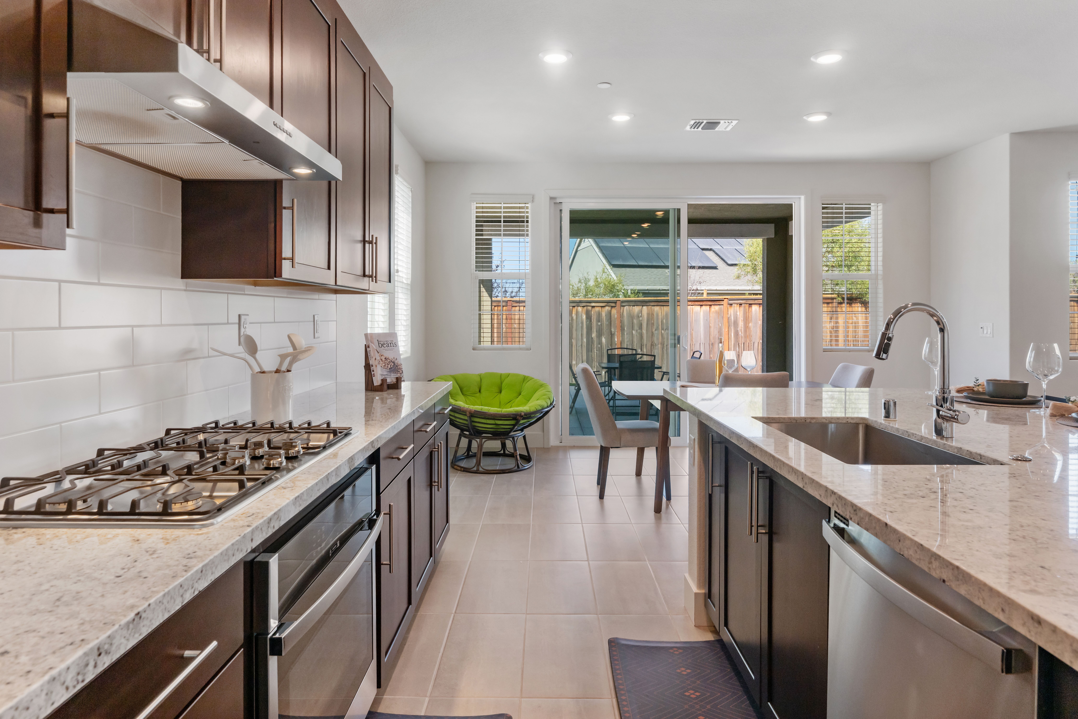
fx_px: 629
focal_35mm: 21
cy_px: 360
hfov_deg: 81.2
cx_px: 539
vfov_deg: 59.5
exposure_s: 1/40
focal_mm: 21
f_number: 9
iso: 400
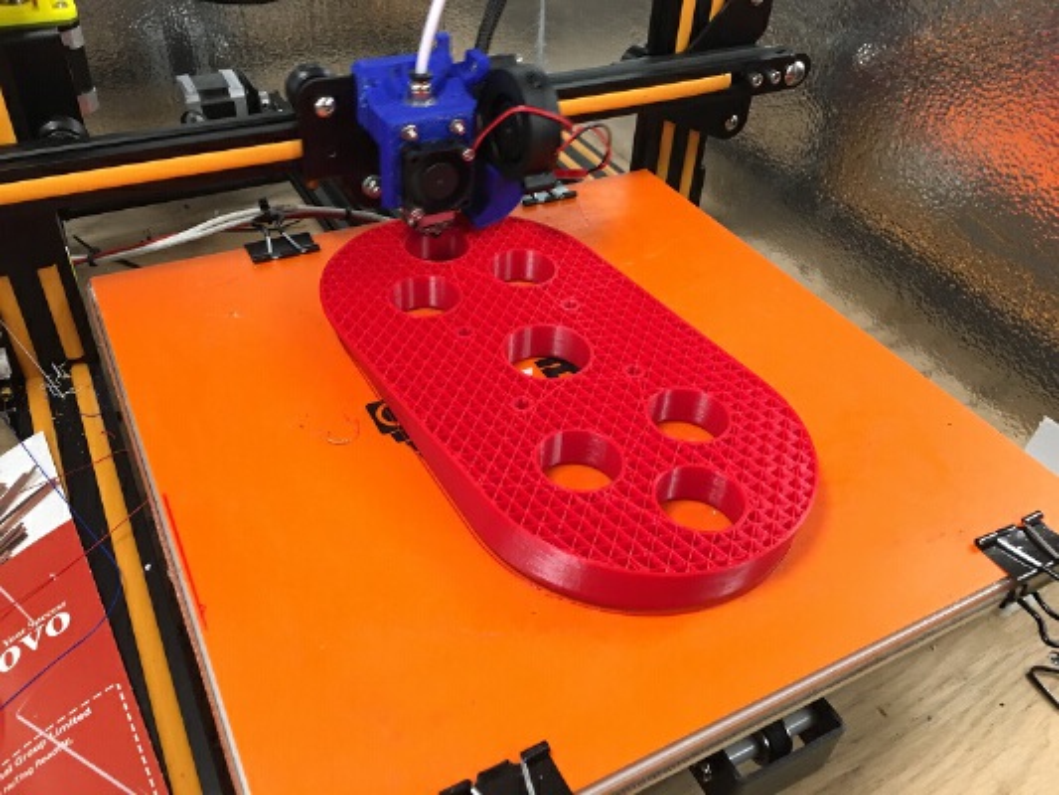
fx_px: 887
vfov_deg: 48.2
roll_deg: -3.6
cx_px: 530
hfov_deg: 61.6
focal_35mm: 29
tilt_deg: -39.9
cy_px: 398
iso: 125
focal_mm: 4.15
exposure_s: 1/30
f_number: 2.2
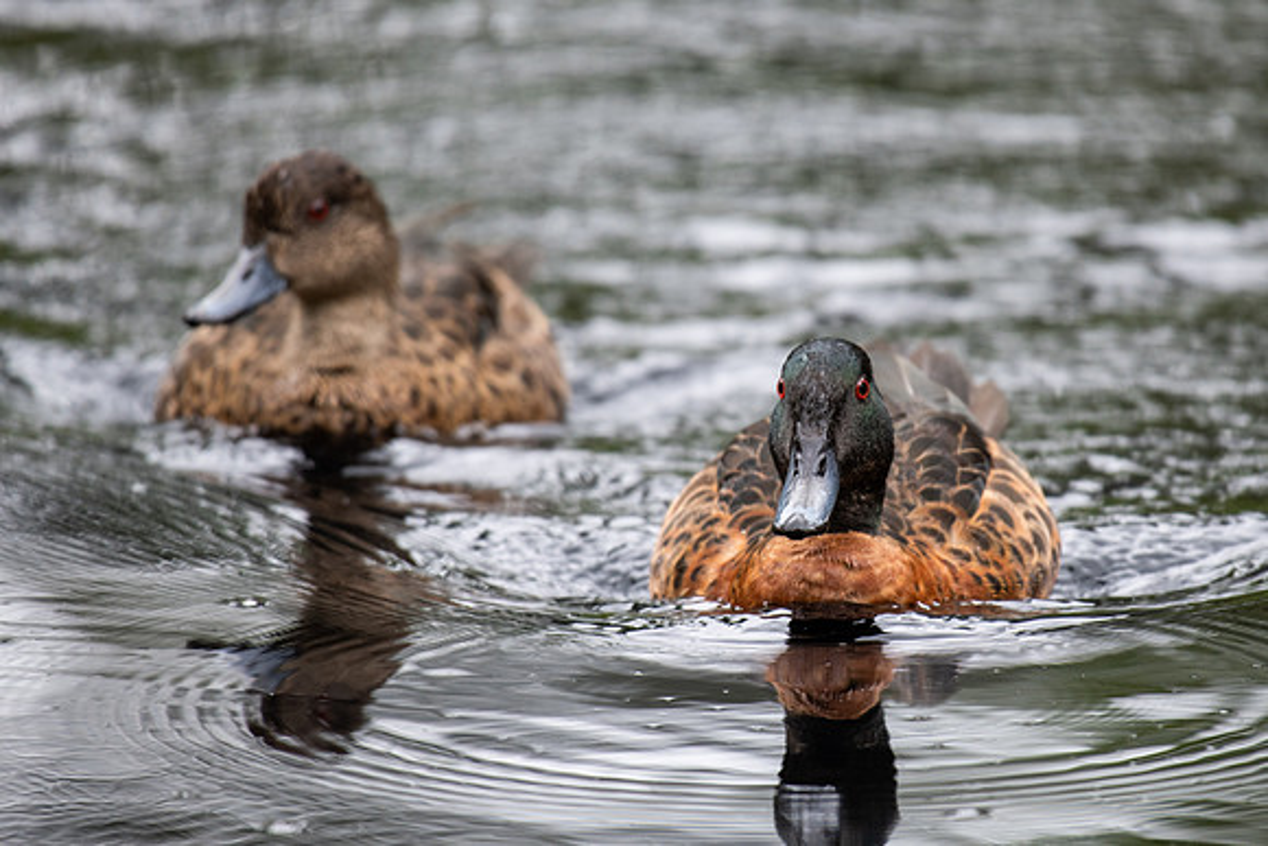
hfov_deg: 3.1
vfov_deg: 2.1
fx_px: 23244
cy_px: 423
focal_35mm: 660
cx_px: 802
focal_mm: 500
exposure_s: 1/400
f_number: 5.6
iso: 450
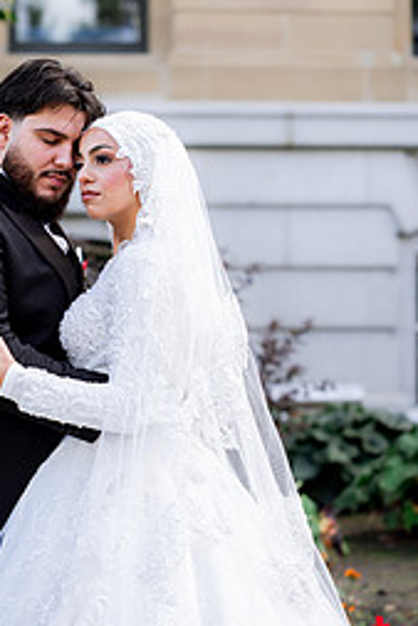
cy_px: 262
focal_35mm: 89
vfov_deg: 22.8
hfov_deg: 15.3
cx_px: 129
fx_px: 1548
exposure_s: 1/800
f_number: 2
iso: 200
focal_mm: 50
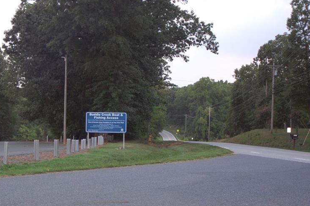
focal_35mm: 50
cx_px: 109
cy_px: 119
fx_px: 430
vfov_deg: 26.9
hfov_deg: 39.3
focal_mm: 24
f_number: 5.6
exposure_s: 1/60
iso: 640
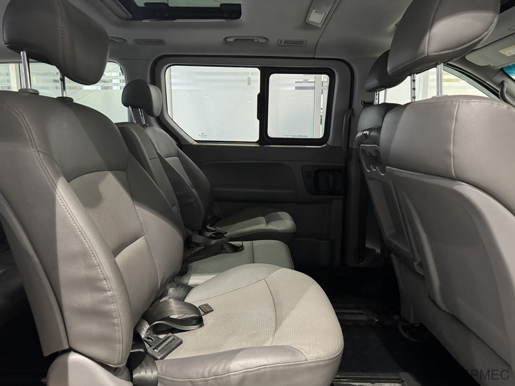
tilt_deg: -11.0
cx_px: 258
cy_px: 193
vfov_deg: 56.8
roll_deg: -1.0
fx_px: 357
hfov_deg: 71.6
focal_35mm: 24
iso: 800
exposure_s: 1/33
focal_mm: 6.76
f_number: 1.78
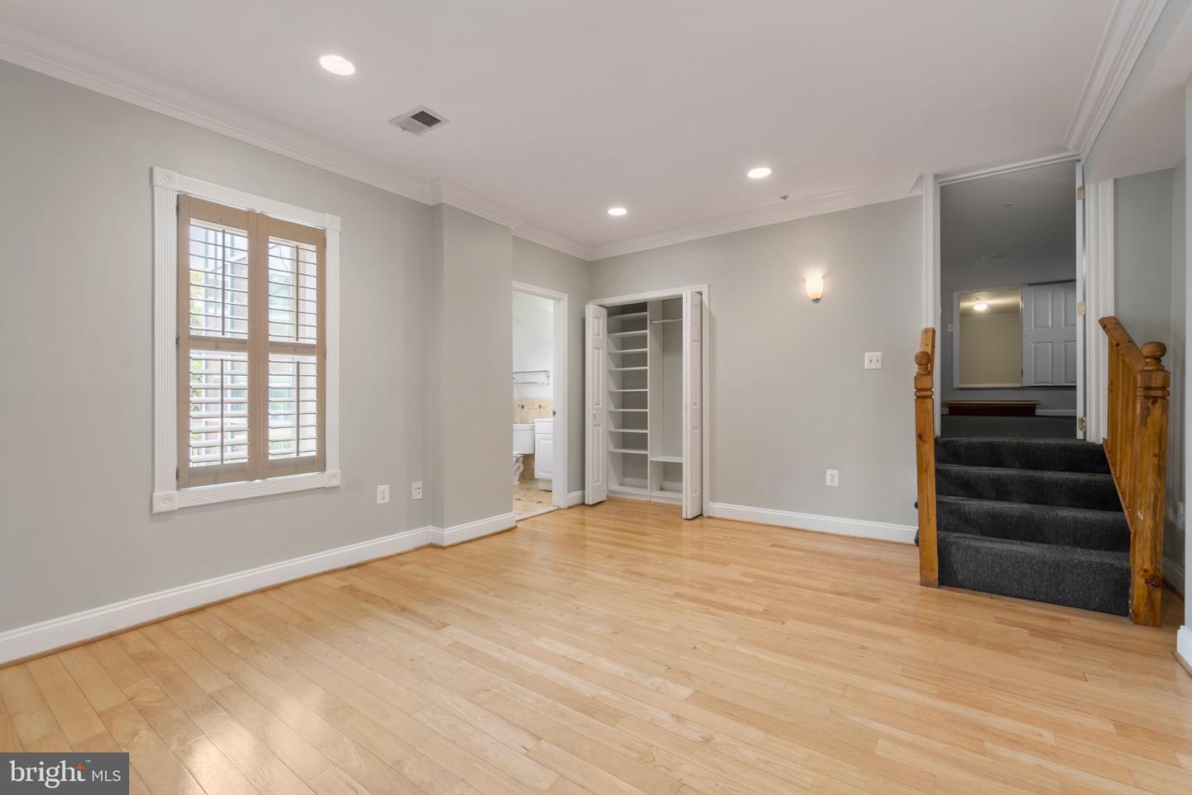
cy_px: 398
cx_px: 596
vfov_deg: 77.3
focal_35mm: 15
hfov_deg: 100.4
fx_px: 497
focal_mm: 10
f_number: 8
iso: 100
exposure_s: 1/2
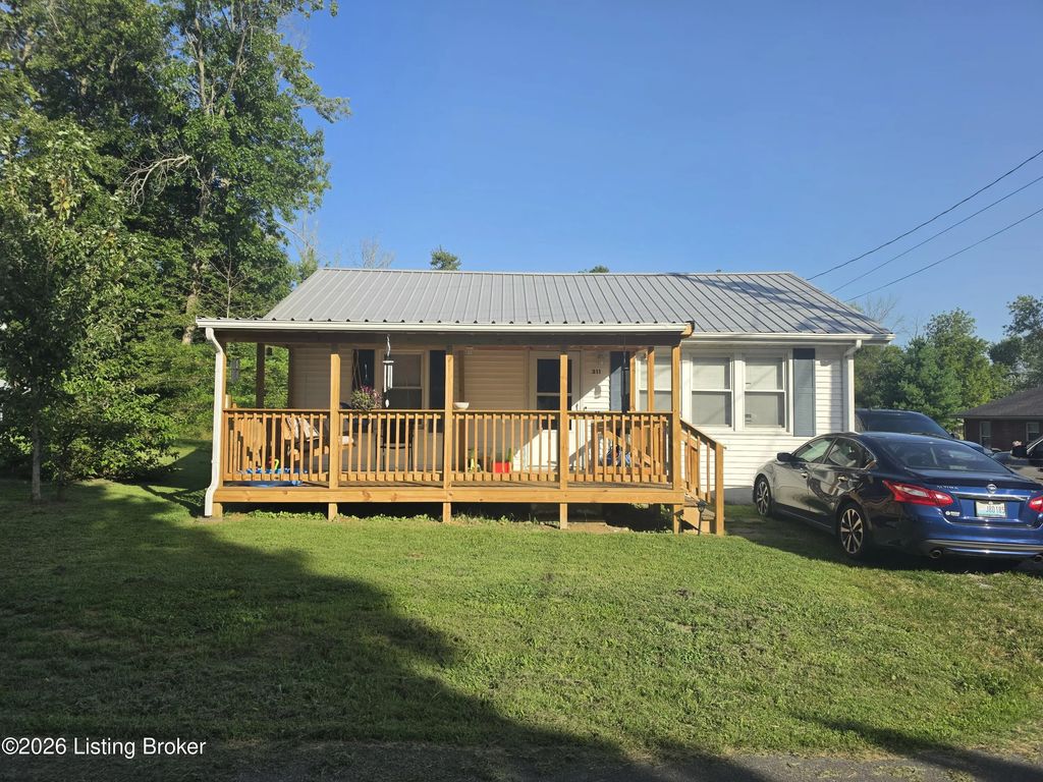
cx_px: 522
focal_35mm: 23
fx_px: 693
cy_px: 391
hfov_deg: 73.9
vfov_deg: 58.9
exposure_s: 1/5151
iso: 64
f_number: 1.4
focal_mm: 6.5
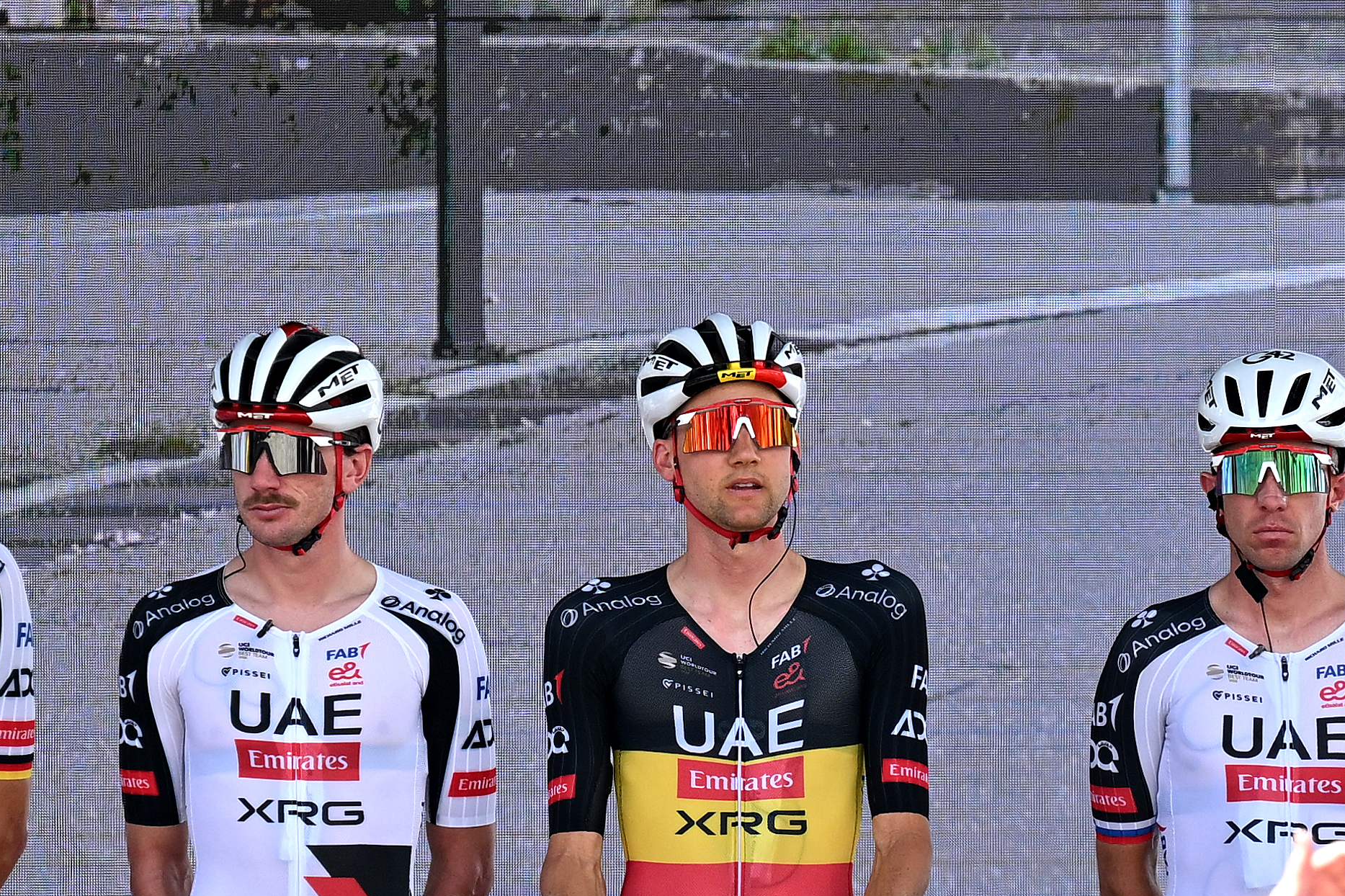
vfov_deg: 2.0
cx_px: 1176
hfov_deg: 3.0
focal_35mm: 693
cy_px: 683
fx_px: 25885
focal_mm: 160
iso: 250
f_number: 3.2
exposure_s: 1/1250
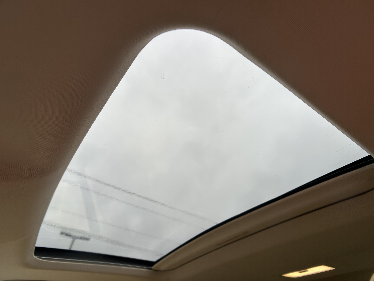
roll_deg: -2.1
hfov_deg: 67.3
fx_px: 281
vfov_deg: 53.1
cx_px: 187
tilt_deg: +43.1
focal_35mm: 26
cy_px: 140
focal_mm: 5.7
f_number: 1.5
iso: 50
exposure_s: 1/436
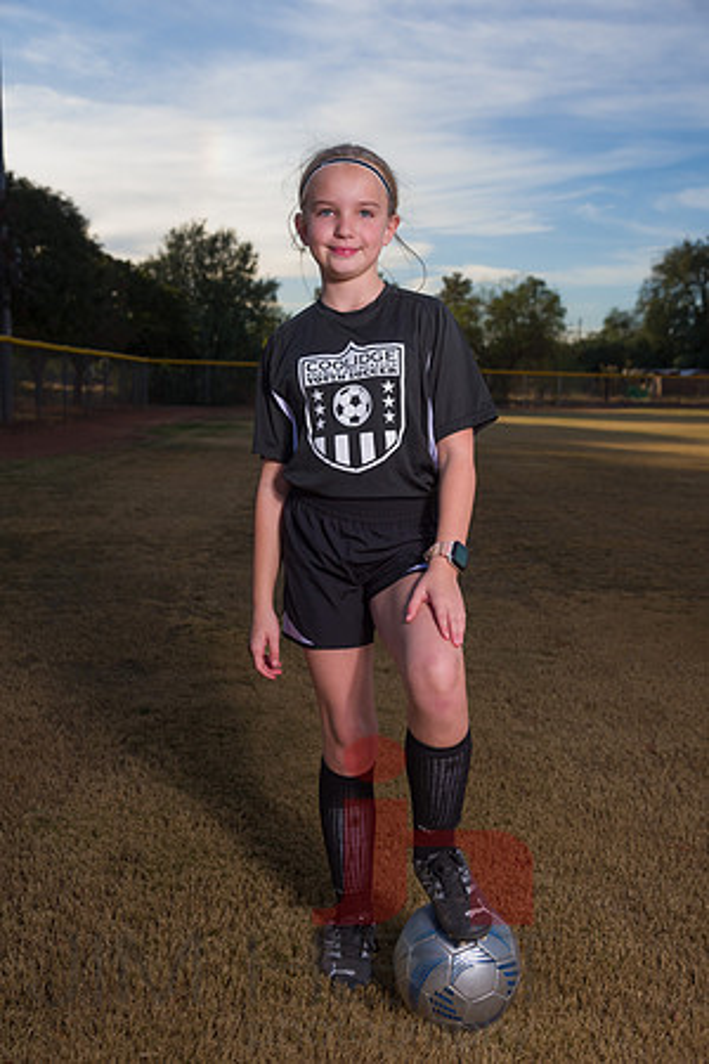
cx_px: 354
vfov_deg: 44.5
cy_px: 532
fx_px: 1300
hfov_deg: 30.5
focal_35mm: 44
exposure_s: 1/640
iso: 200
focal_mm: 44
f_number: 5.6
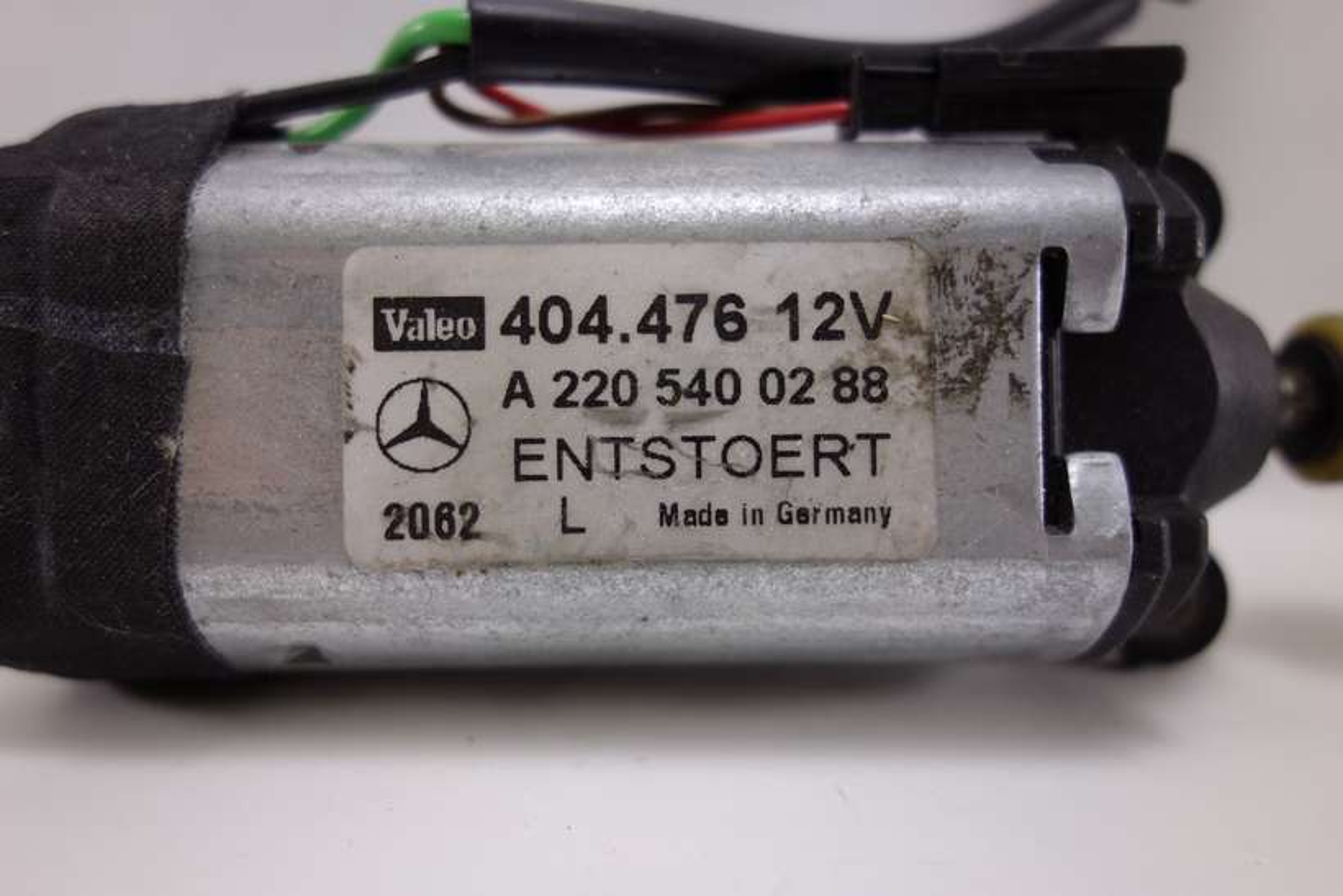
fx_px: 1045
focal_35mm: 28
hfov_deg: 65.5
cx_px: 672
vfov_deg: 46.4
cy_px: 448
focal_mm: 10.4
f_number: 2.5
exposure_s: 1/100
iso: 125
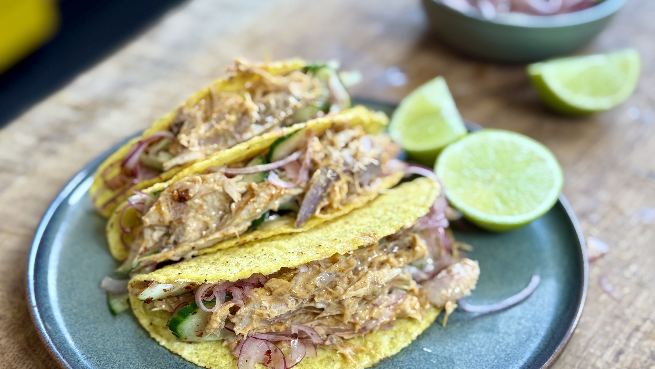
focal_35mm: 53
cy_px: 233
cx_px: 326
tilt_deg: -38.9
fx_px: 921
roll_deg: +0.7
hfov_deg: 39.2
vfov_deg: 22.6
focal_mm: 6.76
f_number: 1.78
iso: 64
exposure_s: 1/100
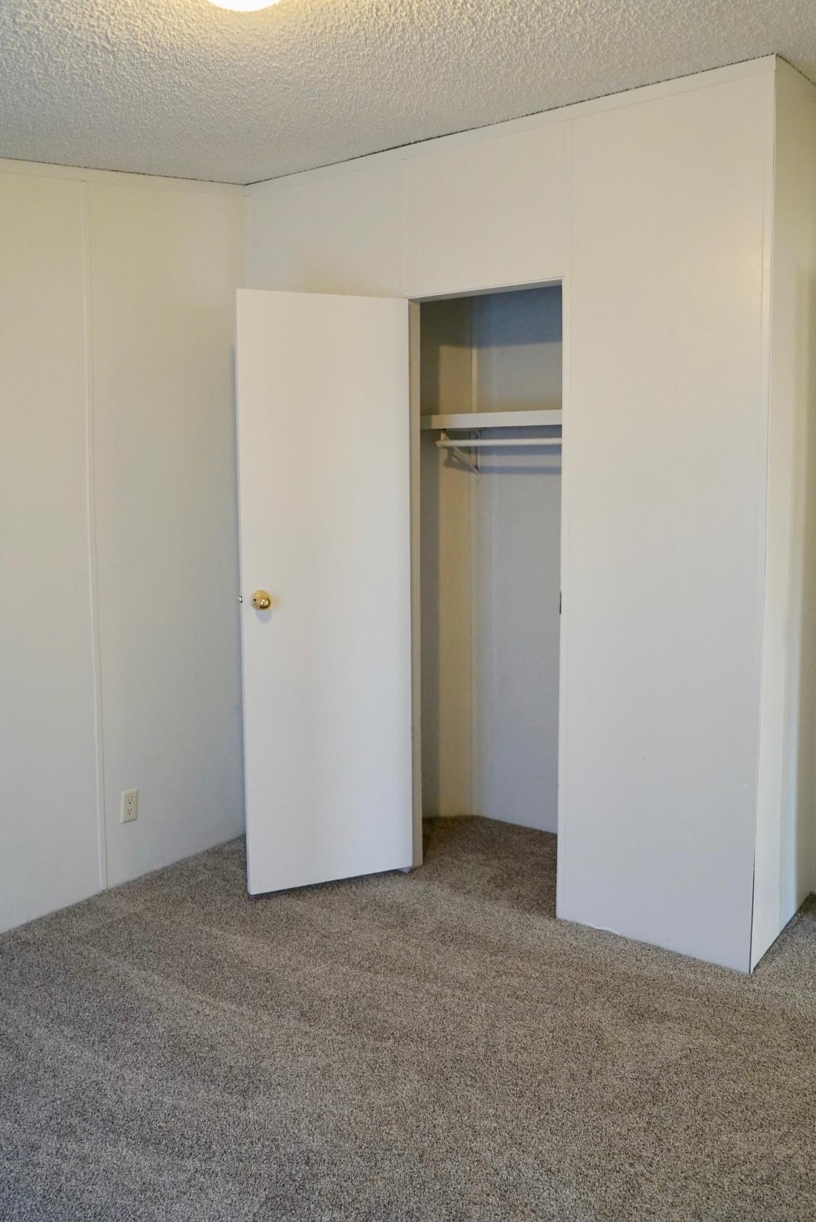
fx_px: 951
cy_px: 550
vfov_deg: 65.3
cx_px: 406
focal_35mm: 28
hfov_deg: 46.4
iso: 2500
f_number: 4
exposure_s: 1/160
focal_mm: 24
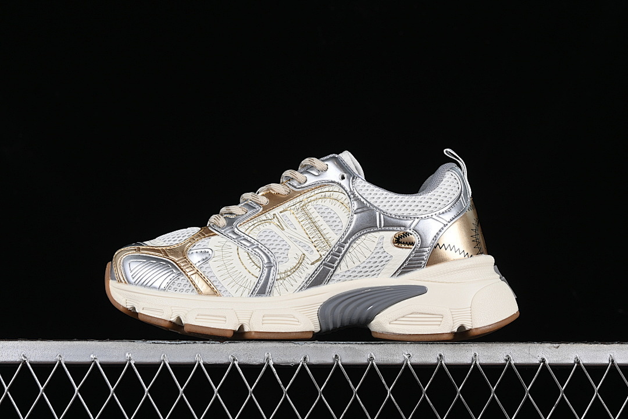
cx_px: 314
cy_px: 210
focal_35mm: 75
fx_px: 1308
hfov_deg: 27.0
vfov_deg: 18.2
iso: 160
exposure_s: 1/80
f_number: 8
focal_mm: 50
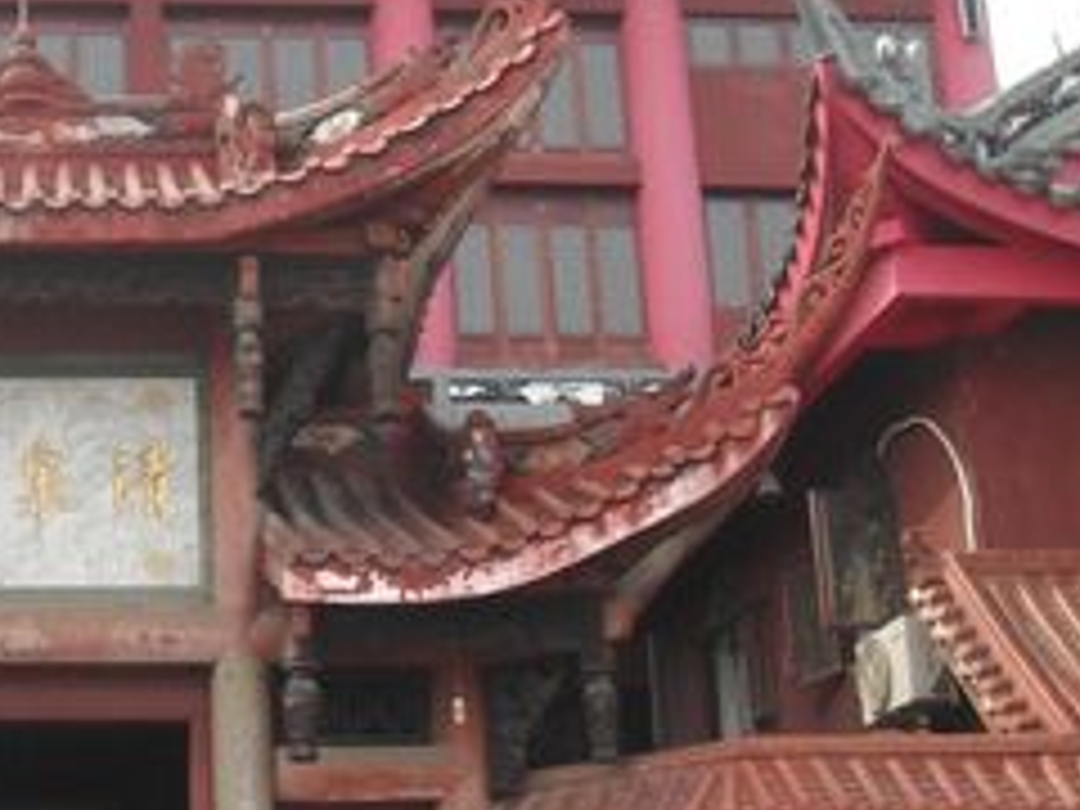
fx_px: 2278
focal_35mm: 73
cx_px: 14
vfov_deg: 20.0
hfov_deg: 25.4
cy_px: 601
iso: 200
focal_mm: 6.2
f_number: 8.9
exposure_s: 1/125
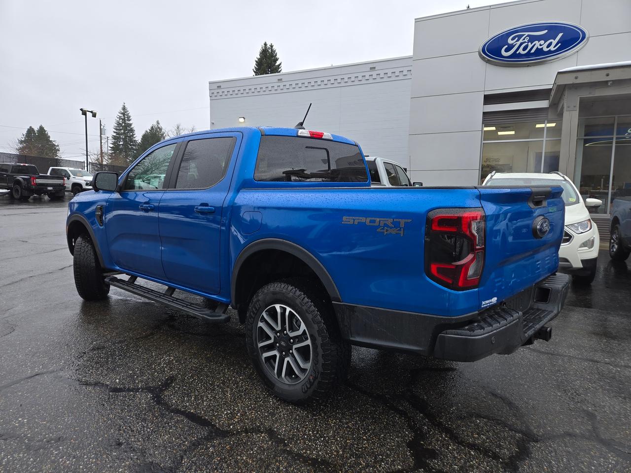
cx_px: 316
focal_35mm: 23
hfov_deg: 73.9
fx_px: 419
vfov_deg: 58.9
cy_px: 236
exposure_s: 1/219
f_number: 1.8
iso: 25
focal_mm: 5.4
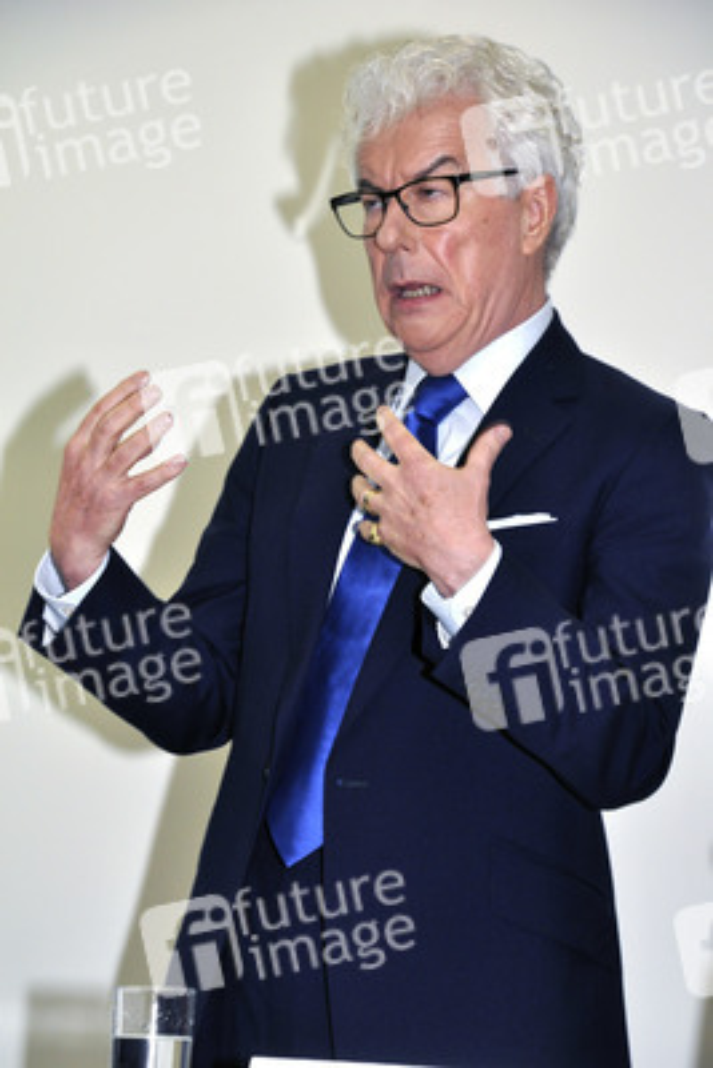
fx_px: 3562
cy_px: 534
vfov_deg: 17.1
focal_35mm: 120
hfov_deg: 11.4
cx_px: 356
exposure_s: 1/60
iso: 800
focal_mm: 80
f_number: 5.6
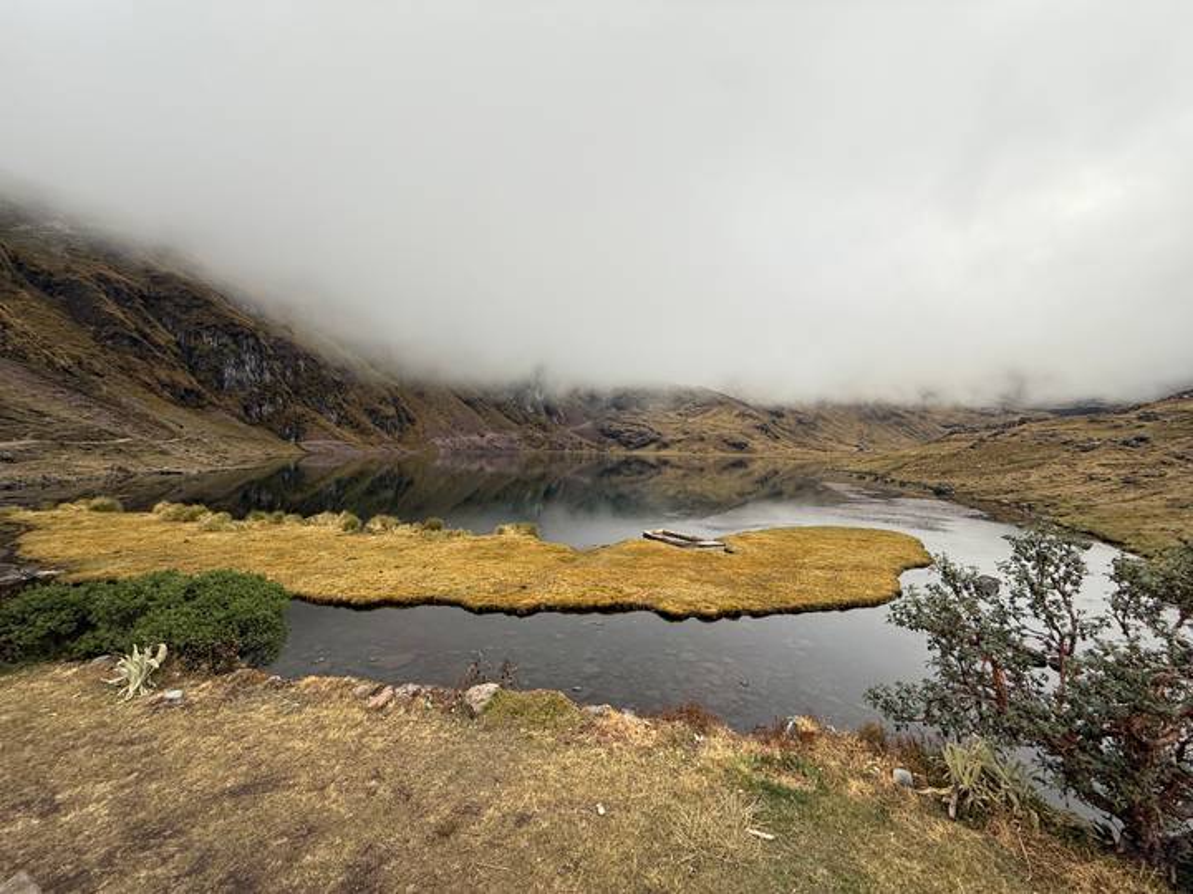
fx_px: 482
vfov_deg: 85.7
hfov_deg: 102.1
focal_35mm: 14
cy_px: 447
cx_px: 596
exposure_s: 1/104
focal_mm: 2.22
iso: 40
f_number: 2.2
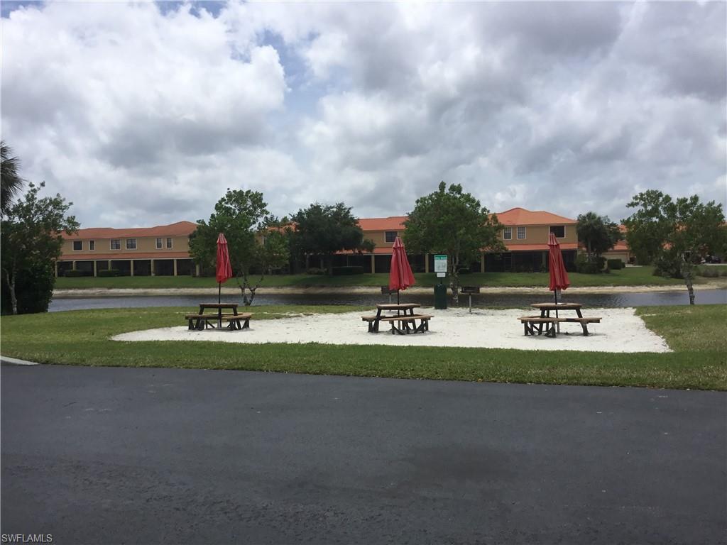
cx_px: 364
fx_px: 651
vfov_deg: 45.4
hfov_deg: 58.4
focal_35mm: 31
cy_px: 272
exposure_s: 1/2915
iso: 25
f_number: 2.4
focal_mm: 3.3
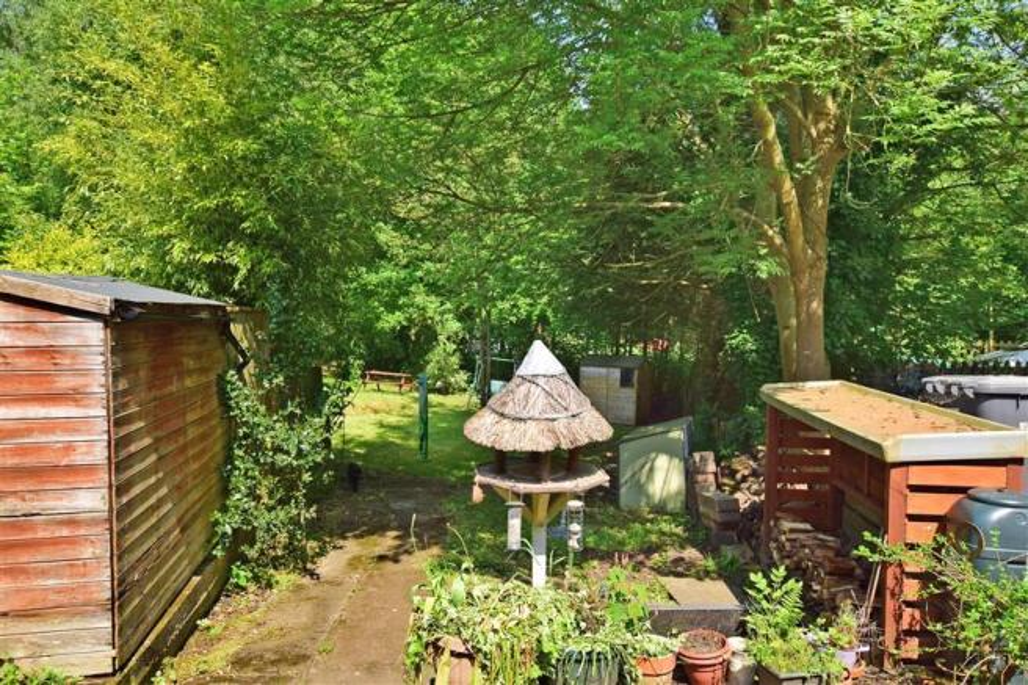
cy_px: 342
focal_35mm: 24
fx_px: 685
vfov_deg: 53.1
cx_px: 514
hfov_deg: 73.8
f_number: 10
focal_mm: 16
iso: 200
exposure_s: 1/200
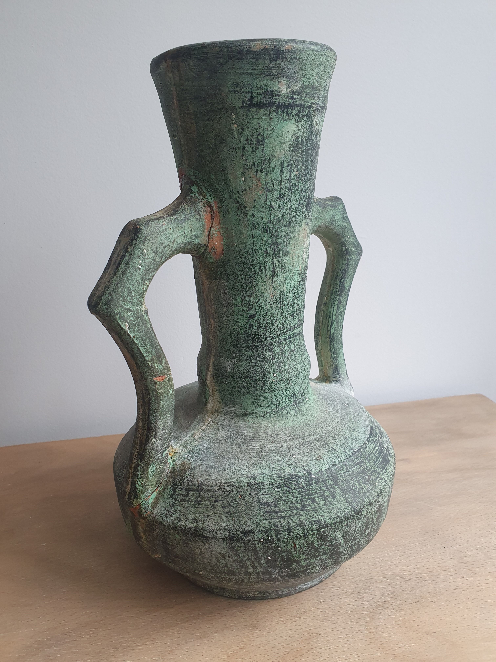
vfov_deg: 67.3
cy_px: 331
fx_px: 497
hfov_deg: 53.1
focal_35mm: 26
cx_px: 248
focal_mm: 4.32
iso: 160
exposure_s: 1/100
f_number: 2.4
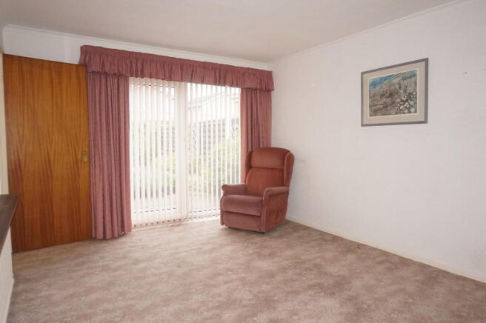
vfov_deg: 53.0
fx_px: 324
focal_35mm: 24
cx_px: 243
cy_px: 162
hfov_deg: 73.8
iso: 2500
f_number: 11
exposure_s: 1/60
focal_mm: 16
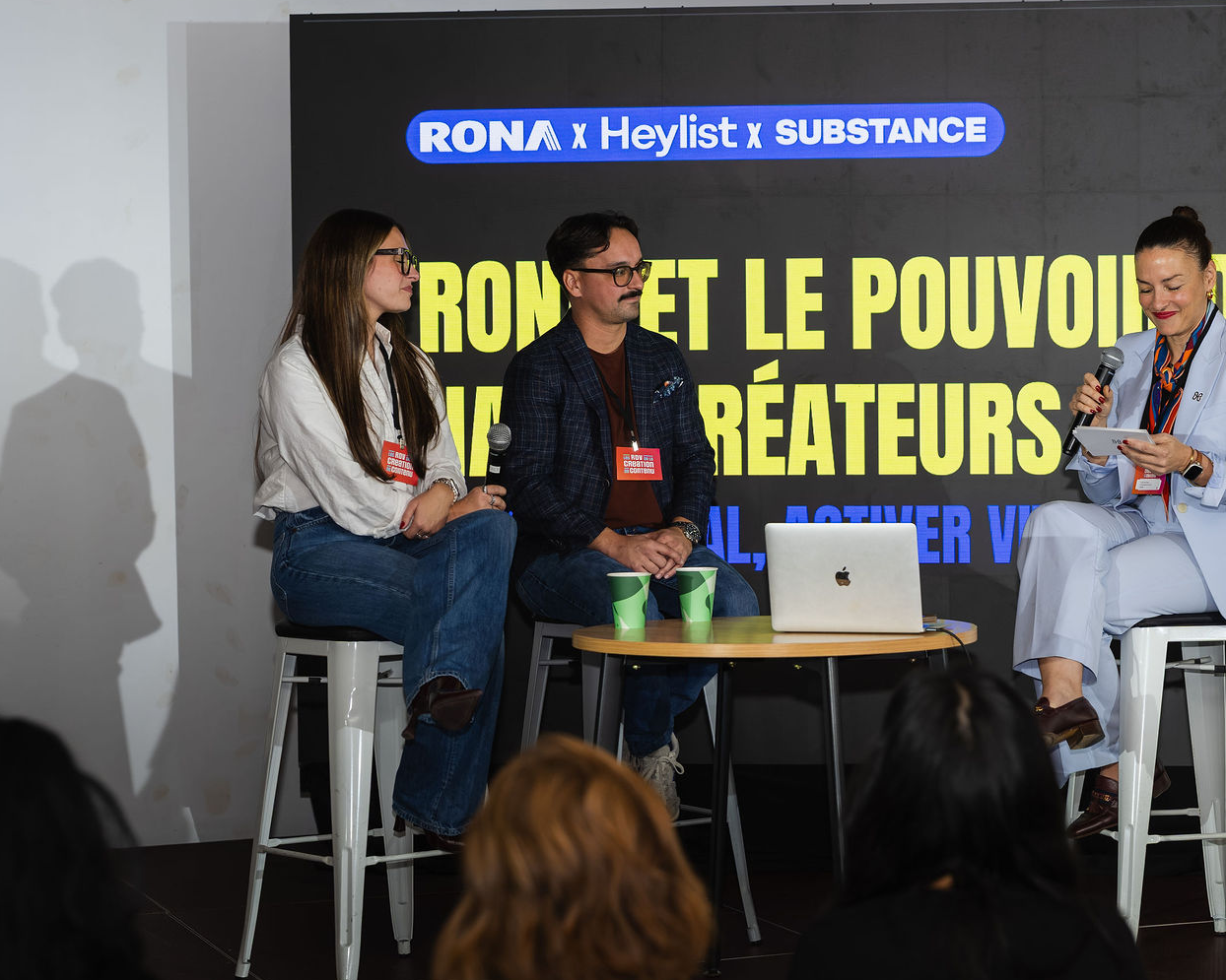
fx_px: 3084
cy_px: 484
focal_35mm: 85
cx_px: 863
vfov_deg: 18.1
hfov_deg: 22.3
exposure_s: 1/200
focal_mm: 55
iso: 400
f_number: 2.8
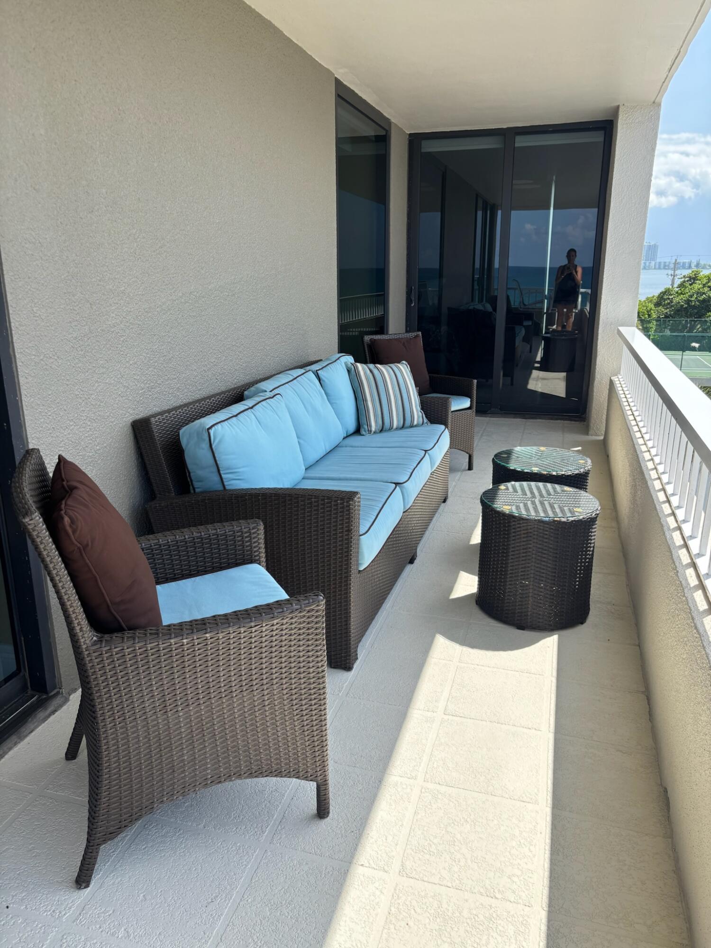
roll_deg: -0.5
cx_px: 356
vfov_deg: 67.3
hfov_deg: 53.1
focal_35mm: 26
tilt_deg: -16.9
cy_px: 474
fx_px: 712
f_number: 1.6
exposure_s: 1/1139
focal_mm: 5.96
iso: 50
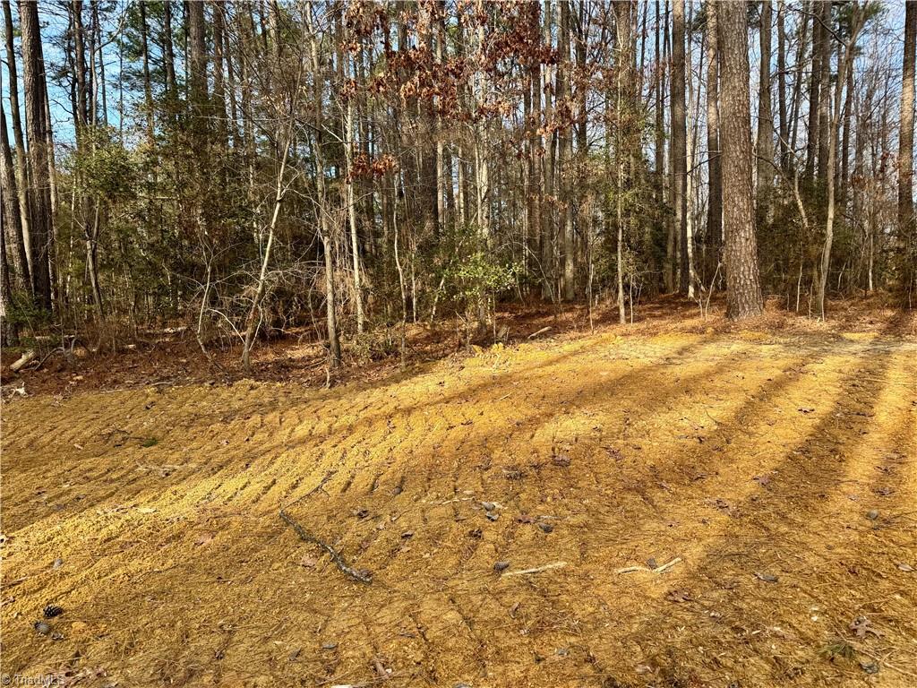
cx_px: 458
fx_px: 636
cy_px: 344
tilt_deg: -3.5
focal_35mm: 24
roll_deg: +2.1
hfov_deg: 71.6
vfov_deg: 56.8
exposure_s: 1/966
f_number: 1.78
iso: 80
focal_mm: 6.76
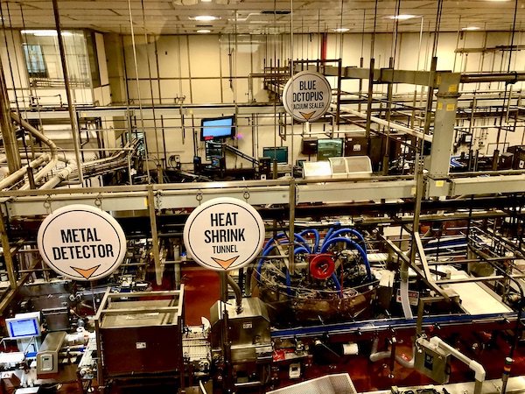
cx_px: 262
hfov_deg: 63.4
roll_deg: +1.3
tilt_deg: -18.7
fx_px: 425
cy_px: 197
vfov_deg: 49.7
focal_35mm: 28
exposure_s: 1/15
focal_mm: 4
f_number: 1.8
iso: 50
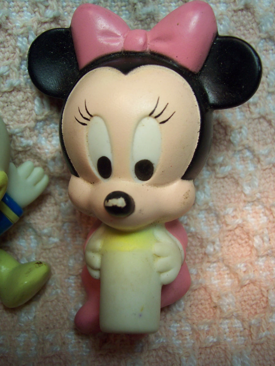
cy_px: 183
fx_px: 392
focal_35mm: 37
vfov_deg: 50.1
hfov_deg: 38.7
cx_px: 138
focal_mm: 5.6
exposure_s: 1/90
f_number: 2.8
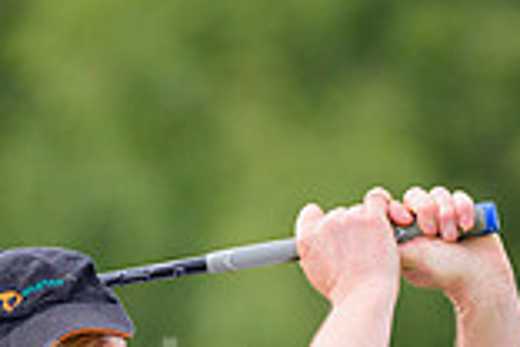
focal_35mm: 1226
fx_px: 17708
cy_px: 616
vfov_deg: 1.1
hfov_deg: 1.7
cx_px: 87
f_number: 5.3
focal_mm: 330
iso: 800
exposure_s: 1/1250
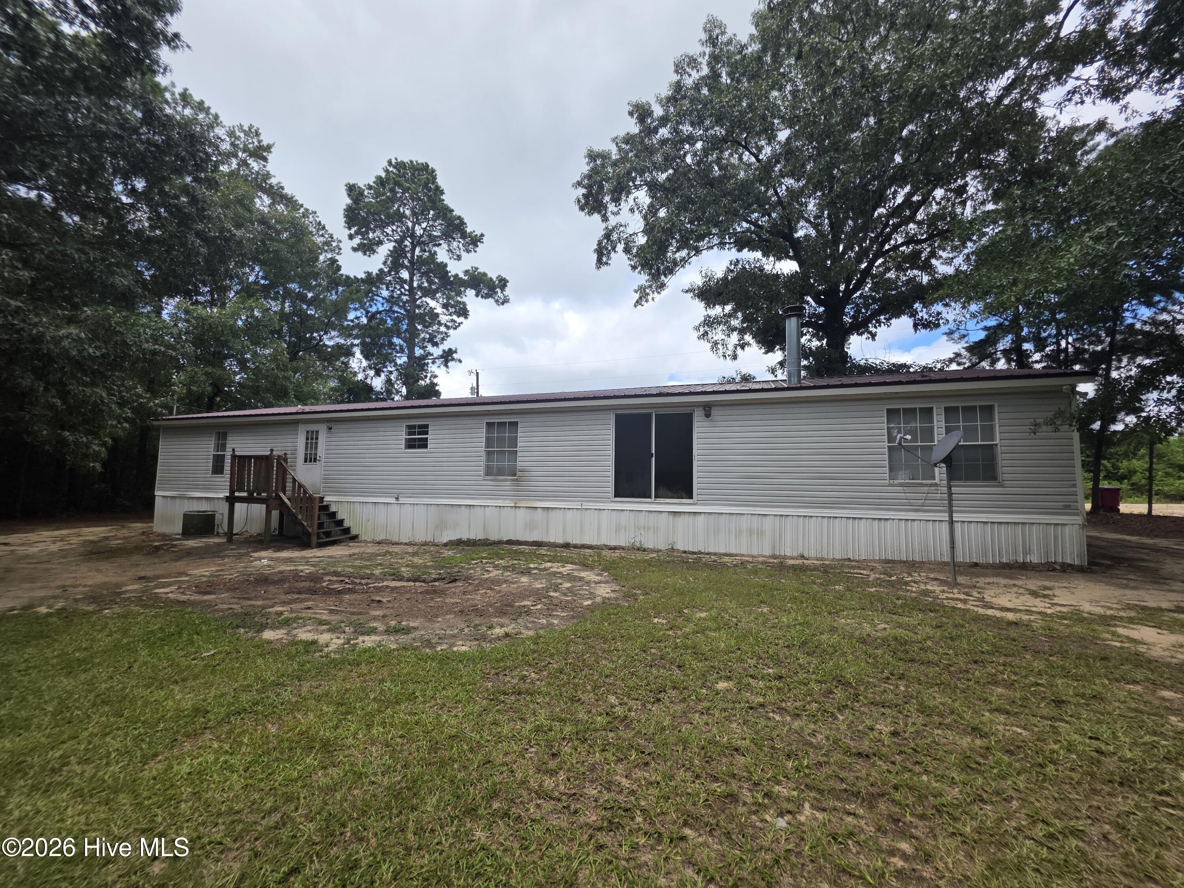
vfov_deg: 89.9
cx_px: 592
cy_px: 444
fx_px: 445
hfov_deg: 106.2
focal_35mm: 13
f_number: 1.9
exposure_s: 1/1160
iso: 40
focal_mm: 2.2
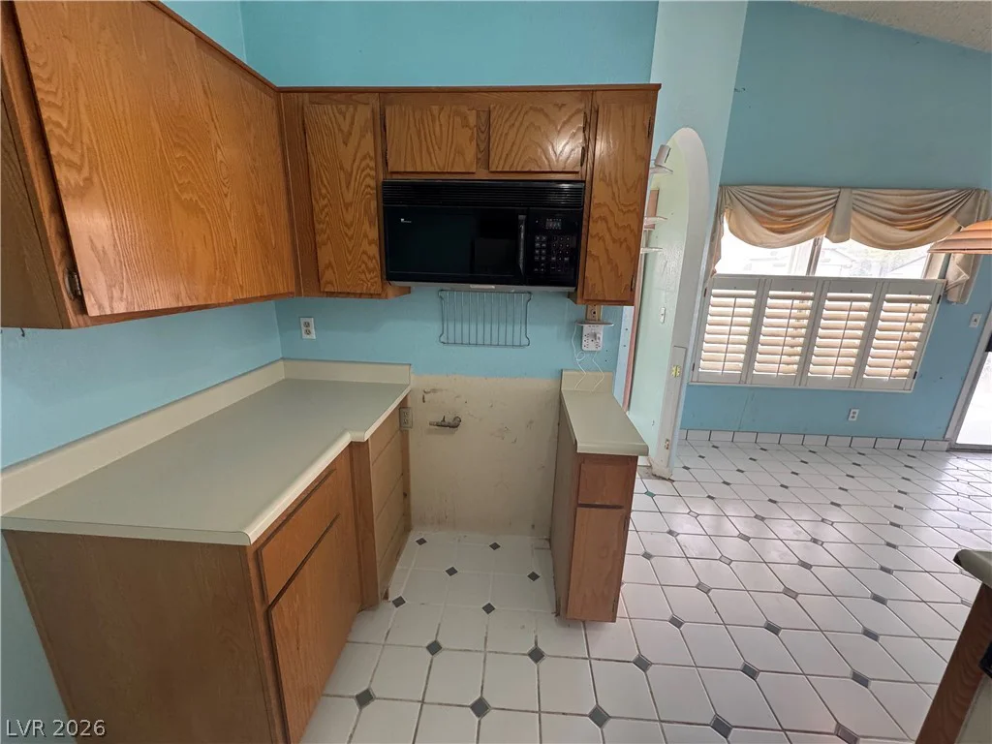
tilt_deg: -15.8
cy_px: 372
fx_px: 401
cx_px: 496
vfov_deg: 85.7
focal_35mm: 14
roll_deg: -1.5
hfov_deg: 102.1
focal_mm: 2.22
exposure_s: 1/120
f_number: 2.2
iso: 250
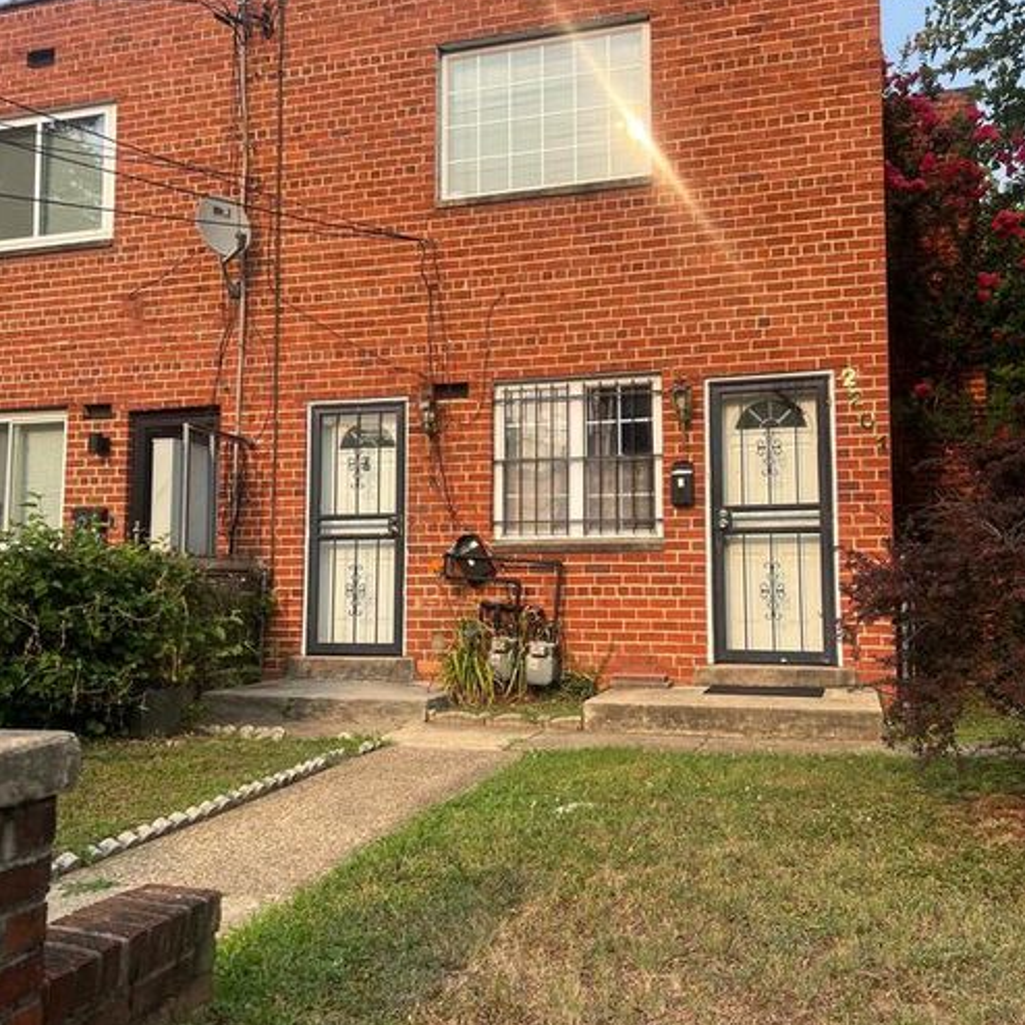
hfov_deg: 52.5
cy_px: 499
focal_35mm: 31
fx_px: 1039
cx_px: 515
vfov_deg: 52.5
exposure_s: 1/1669
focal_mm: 5.7
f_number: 1.5
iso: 50
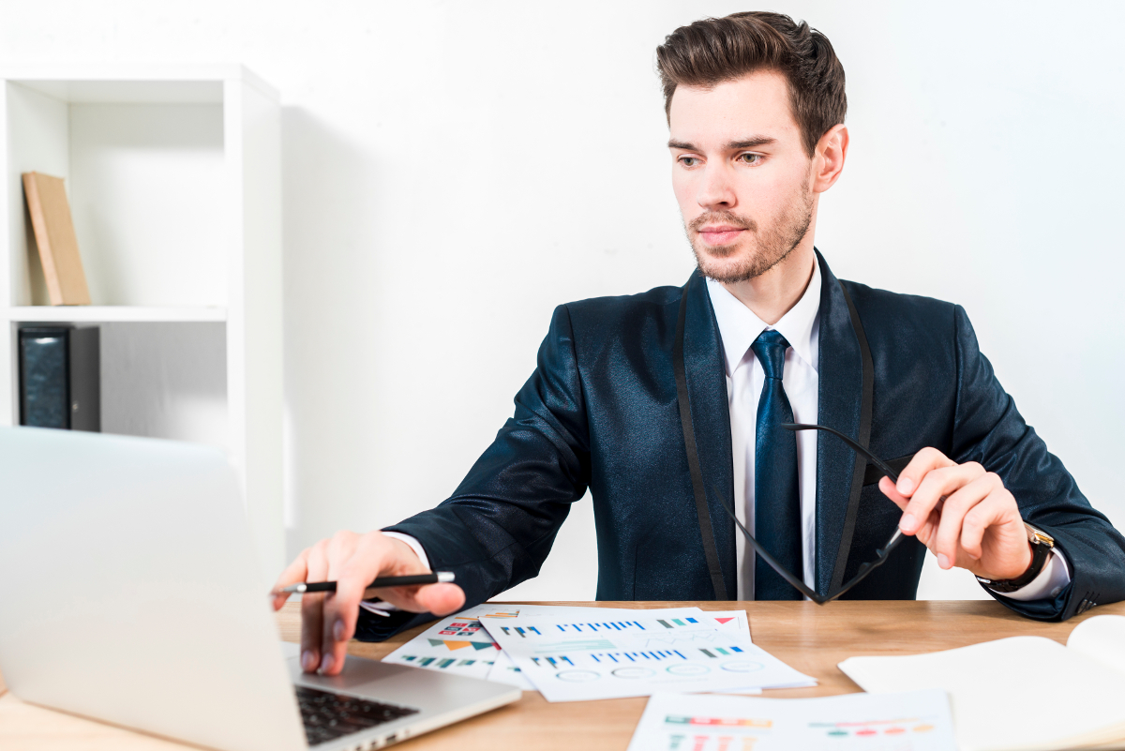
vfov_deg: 27.0
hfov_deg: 39.6
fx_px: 1563
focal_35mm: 50
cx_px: 562
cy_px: 376
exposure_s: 1/160
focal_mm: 50
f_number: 4
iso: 200
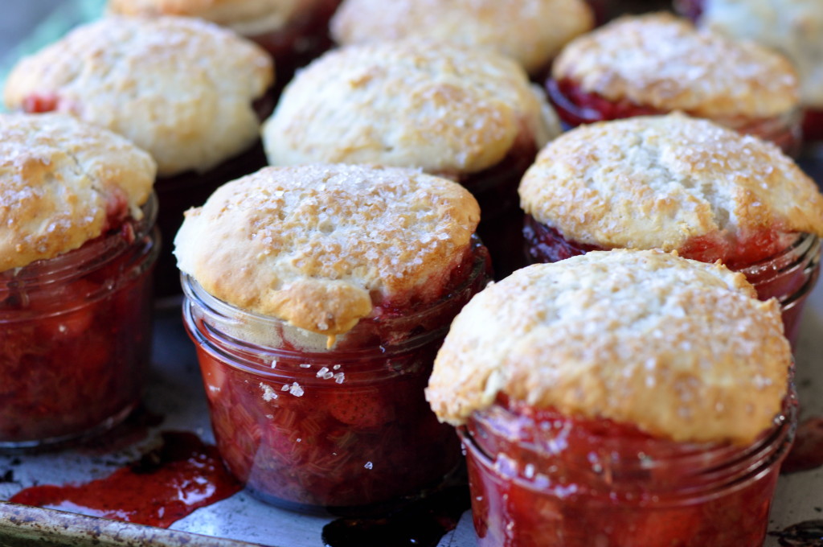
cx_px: 412
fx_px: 1712
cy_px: 274
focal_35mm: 75
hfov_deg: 27.0
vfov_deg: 18.1
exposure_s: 1/160
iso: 400
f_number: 4
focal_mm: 50
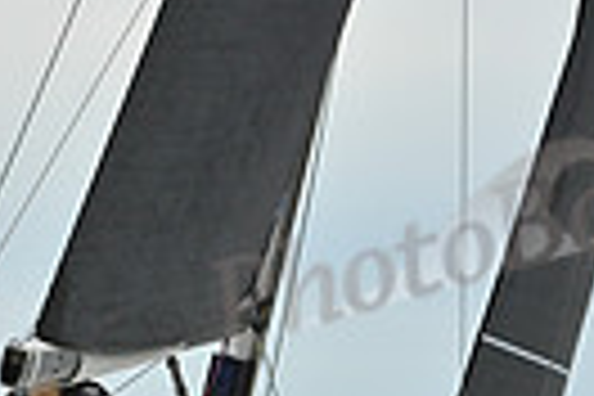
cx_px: -18
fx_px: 7391
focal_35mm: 448
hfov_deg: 4.6
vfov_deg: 3.1
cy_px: 529
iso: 320
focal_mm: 102
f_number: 10
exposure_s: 1/1250
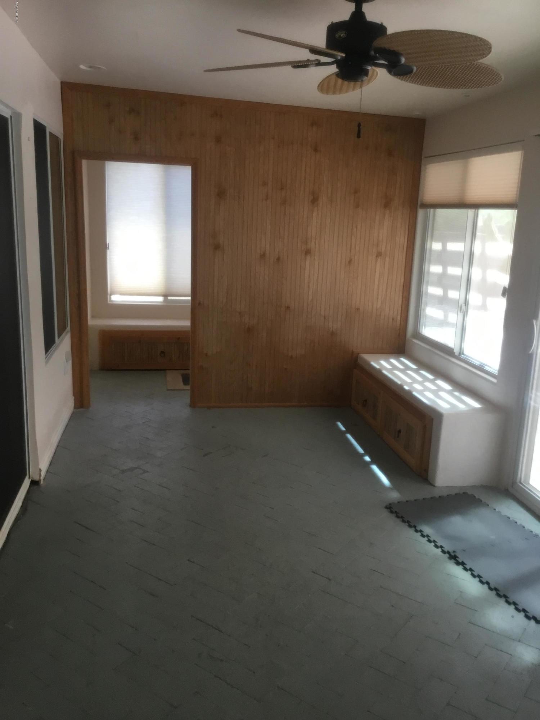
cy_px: 360
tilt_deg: -13.5
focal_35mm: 31
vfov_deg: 58.4
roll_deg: -1.5
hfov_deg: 45.4
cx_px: 270
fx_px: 645
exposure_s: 1/30
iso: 64
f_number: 2.4
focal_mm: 3.3
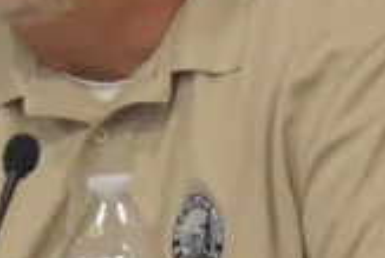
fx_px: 7386
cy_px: 69
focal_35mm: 690
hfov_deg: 3.0
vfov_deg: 2.0
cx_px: -106
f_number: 4.8
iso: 4500
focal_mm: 100
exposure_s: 1/250
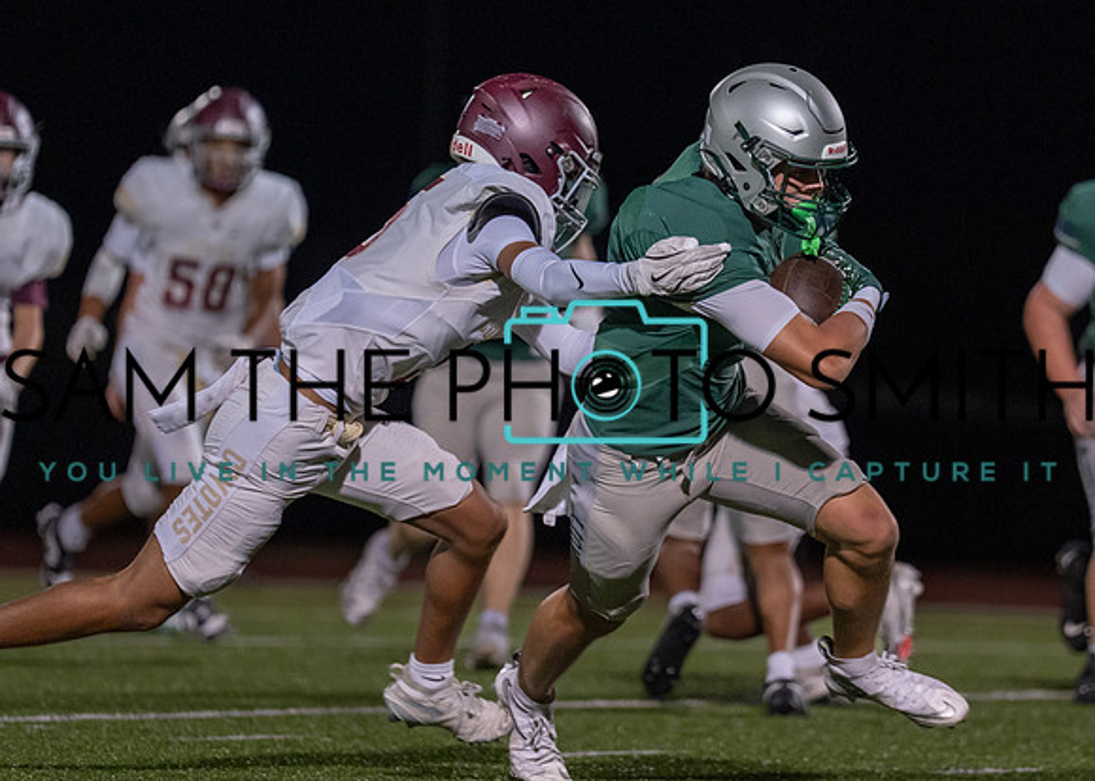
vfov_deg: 4.3
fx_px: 10474
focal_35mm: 337
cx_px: 670
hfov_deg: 6.0
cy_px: 326
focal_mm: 182
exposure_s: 1/1000
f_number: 2.8
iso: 2000
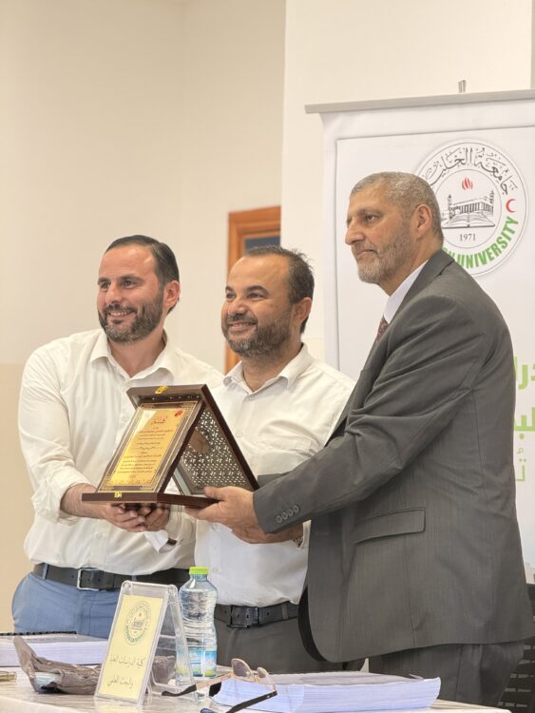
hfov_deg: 12.4
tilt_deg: +3.2
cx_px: 268
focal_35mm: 120
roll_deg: -1.8
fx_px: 2471
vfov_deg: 16.4
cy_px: 356
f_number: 2.8
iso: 160
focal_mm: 15.66
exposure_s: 1/100
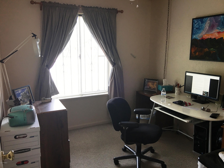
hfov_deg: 61.7
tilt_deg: -9.0
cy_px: 84
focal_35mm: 29
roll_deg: -0.3
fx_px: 188
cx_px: 112
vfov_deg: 48.2
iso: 25
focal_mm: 4.15
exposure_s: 1/30
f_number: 2.2
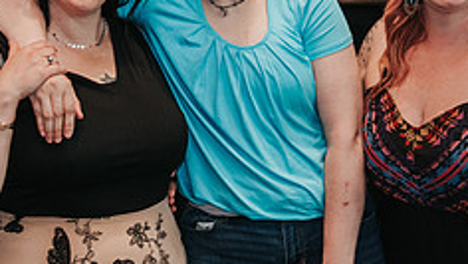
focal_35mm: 110
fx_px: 1366
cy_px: 21
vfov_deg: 11.0
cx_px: 167
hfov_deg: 19.4
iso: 1400
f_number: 4
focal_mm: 40
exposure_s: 1/60
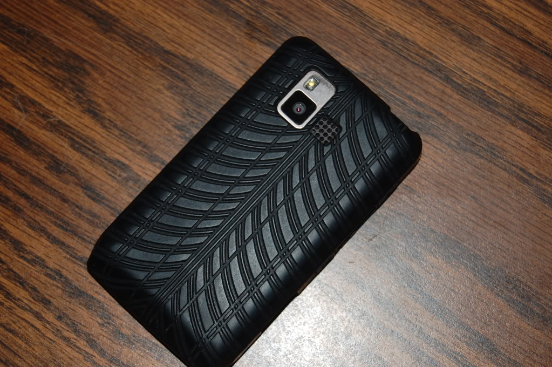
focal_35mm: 82
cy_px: 184
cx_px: 276
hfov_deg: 24.6
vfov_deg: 16.5
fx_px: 1264
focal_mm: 55
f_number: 5.6
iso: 200
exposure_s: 1/125
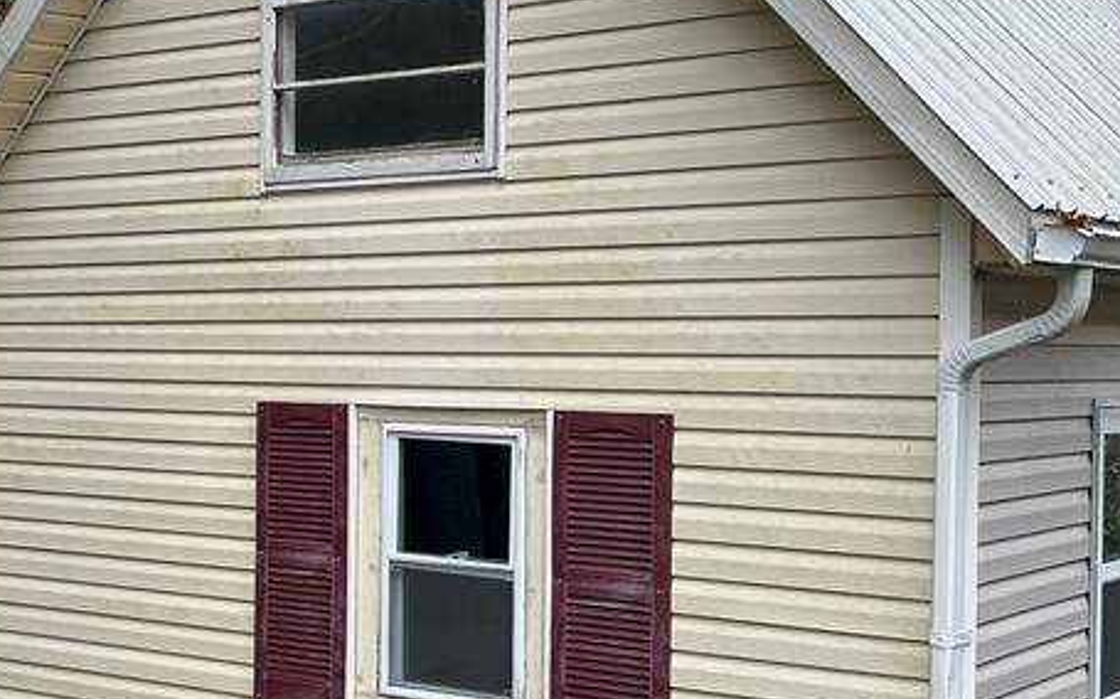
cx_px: 362
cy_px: 359
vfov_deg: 20.9
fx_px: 1892
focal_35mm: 62
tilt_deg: +0.1
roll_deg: +0.1
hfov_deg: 32.7
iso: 50
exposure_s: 1/394
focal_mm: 5.7
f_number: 1.5
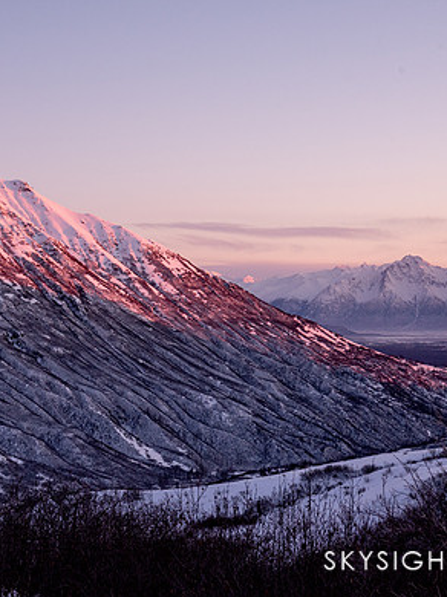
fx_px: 1327
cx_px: 158
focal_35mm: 77
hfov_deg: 19.1
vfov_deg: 25.4
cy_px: 297
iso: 1250
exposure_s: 1/125
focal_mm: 52
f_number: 11
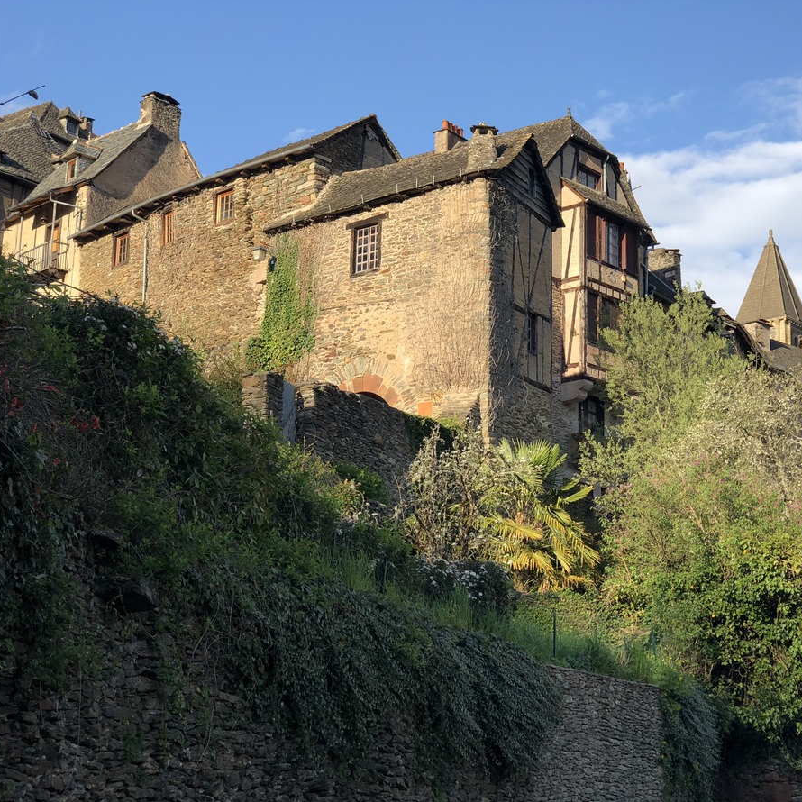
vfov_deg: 27.7
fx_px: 1625
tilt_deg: +14.8
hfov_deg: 27.6
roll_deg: -0.1
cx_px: 520
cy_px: 402
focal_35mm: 62
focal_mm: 6
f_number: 2.4
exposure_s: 1/533
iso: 16
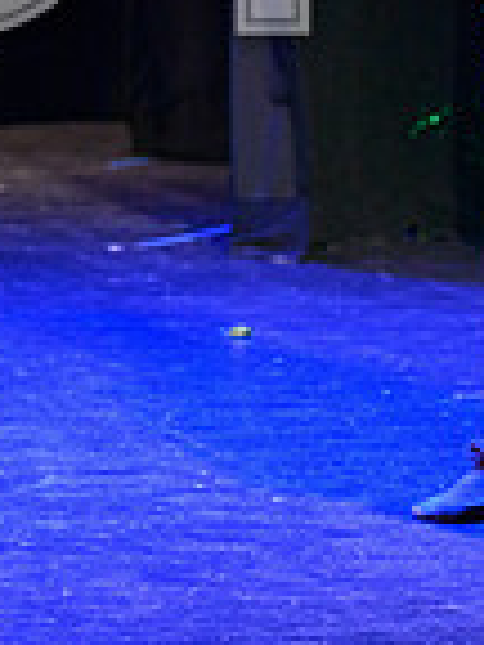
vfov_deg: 4.9
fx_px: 7550
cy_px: 3
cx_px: -654
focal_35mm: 405
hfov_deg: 3.6
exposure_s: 1/100
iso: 1000
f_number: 2.8
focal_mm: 90
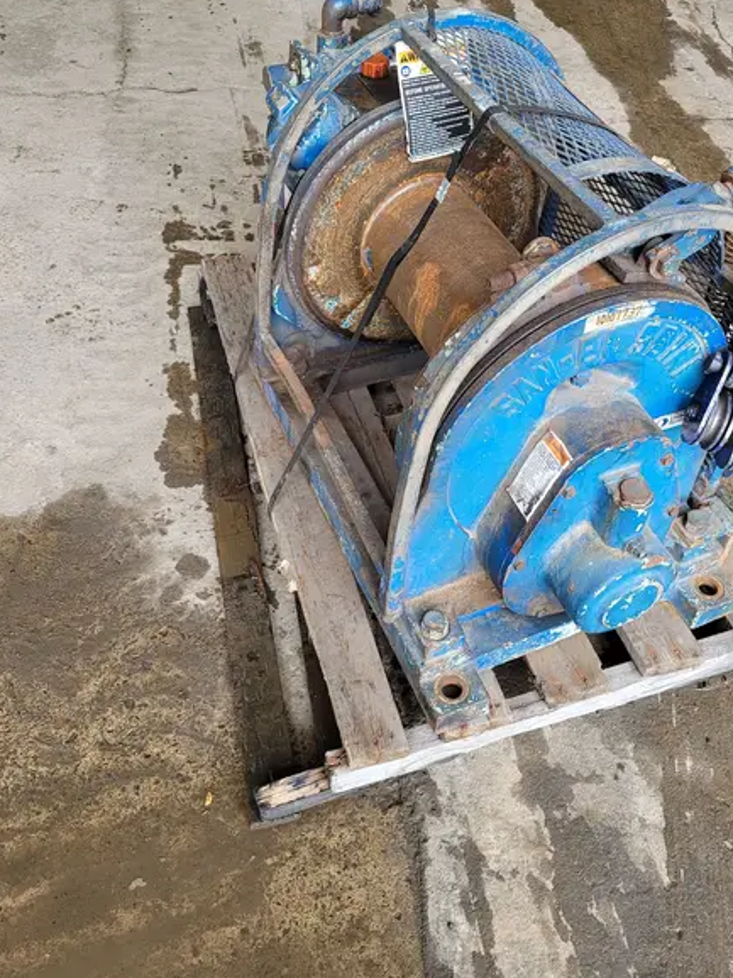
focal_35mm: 33
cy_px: 436
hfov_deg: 42.9
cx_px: 408
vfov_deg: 55.3
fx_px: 932
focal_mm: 5.4
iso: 125
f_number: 1.8
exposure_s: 1/120
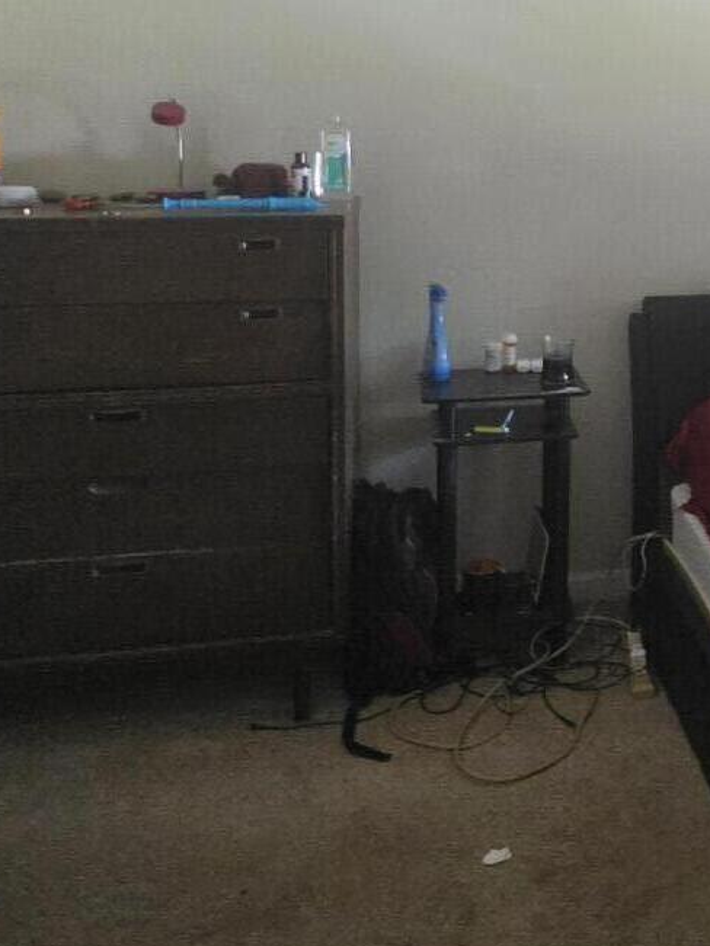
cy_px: 186
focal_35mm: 40
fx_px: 1093
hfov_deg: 32.4
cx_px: 746
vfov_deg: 44.5
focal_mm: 2.2
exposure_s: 1/100
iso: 500
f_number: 1.9
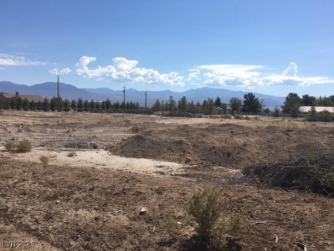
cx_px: 167
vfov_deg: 48.2
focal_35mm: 29
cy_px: 126
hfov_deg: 61.7
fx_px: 280
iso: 25
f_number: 2.2
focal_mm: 4.15
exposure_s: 1/2262
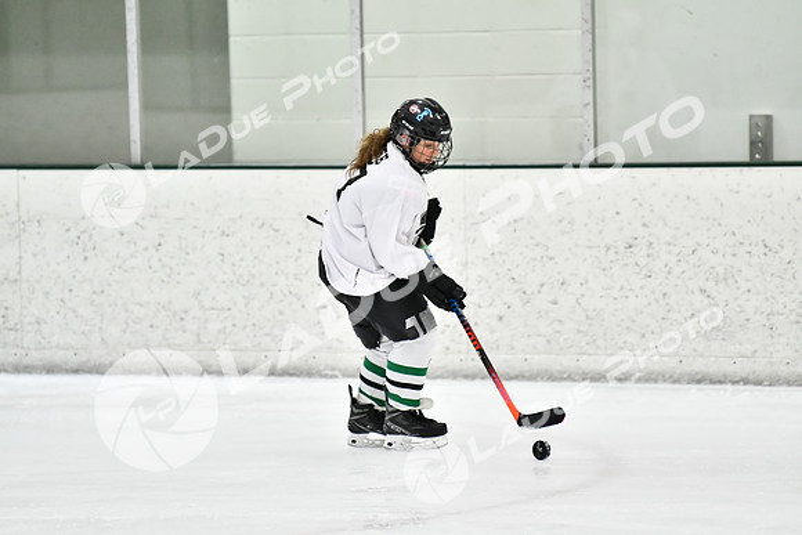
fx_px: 6350
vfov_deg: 4.8
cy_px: 268
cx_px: 401
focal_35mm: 285
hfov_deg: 7.2
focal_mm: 190
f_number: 2.8
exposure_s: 1/1250
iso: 5000
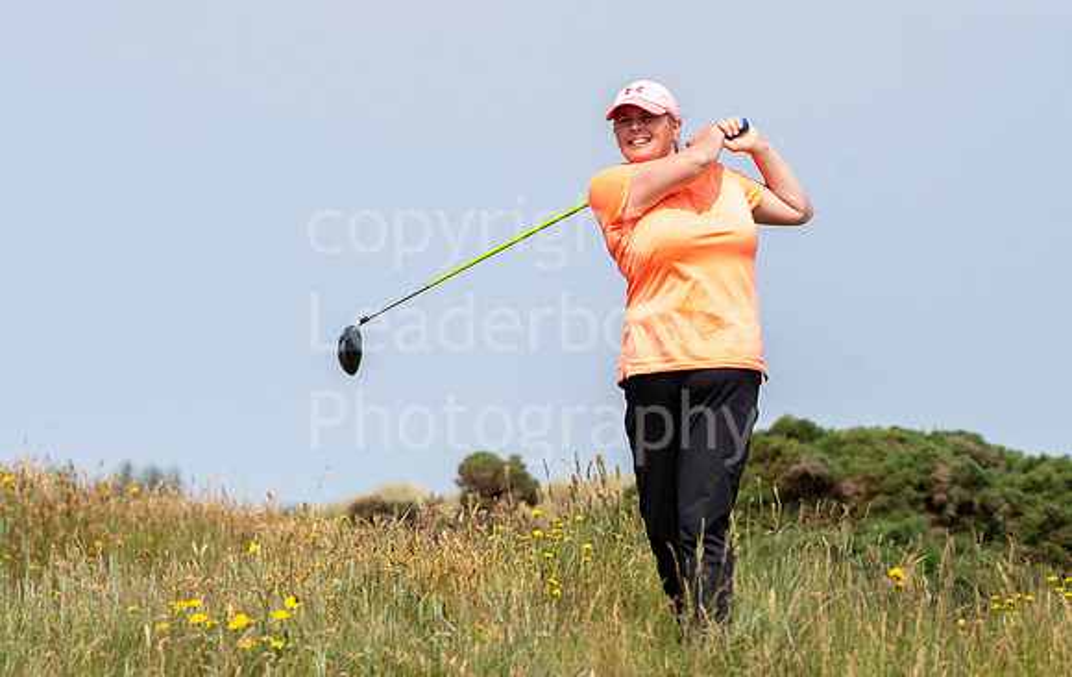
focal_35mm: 376
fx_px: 11013
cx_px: 471
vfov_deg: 3.5
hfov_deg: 5.6
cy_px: 277
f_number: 7.1
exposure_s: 1/1600
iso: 500
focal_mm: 220
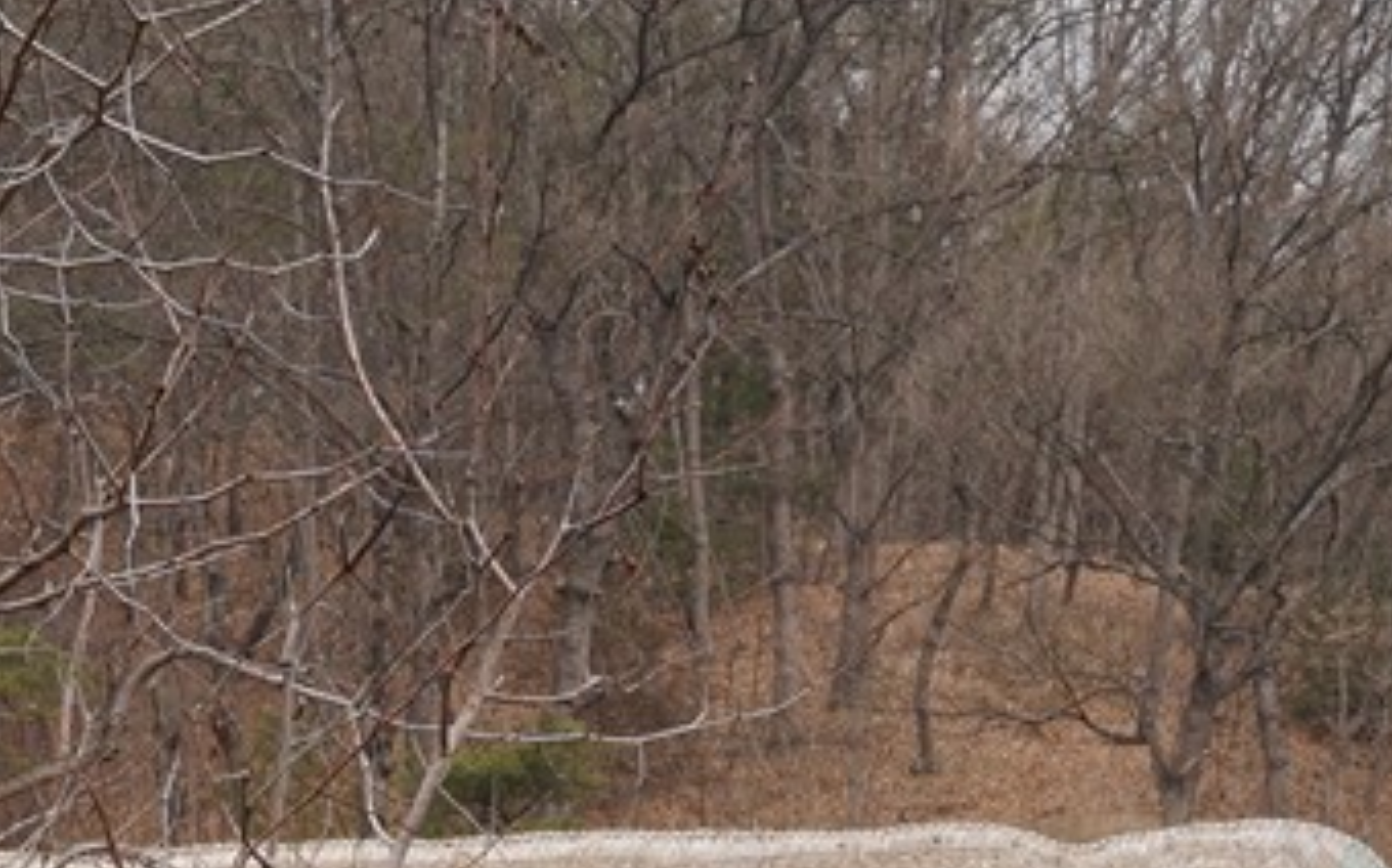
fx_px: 7052
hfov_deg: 10.9
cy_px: 1867
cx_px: -692
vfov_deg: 6.8
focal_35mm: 186
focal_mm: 31
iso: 200
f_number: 11
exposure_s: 1/100
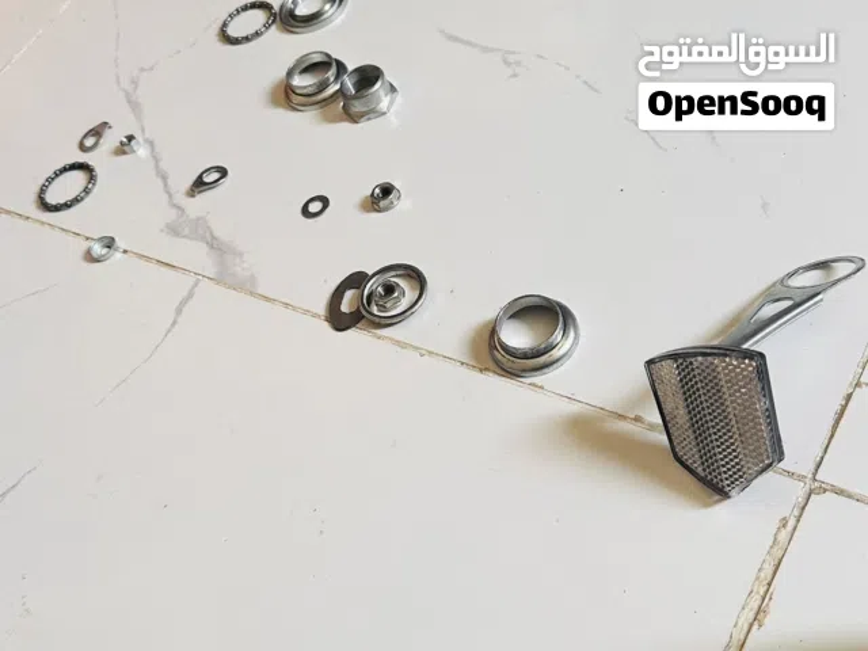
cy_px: 326
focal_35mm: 24
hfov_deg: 71.6
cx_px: 434
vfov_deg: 56.8
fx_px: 602
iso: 200
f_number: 1.78
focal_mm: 6.86
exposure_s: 1/121
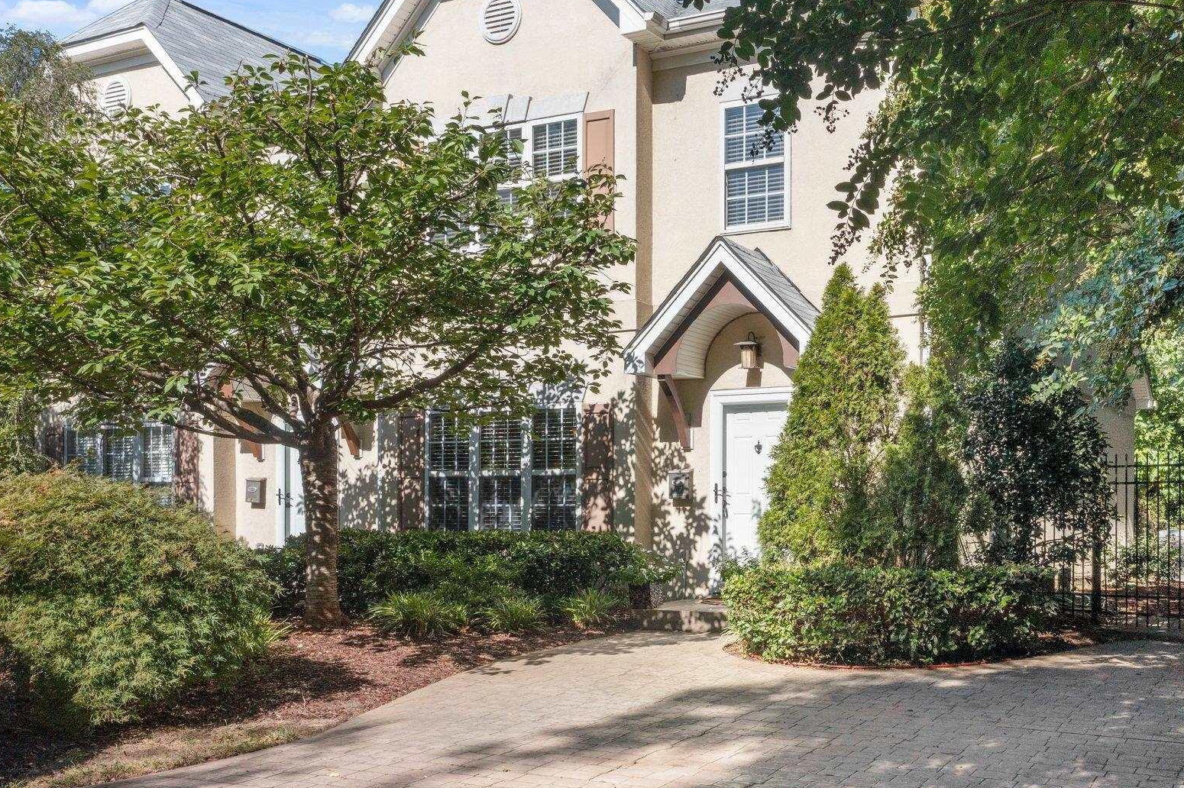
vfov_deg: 35.7
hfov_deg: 51.2
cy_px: 486
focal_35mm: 37
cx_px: 763
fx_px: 1216
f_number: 6.3
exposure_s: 1/640
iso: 100
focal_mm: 10.26
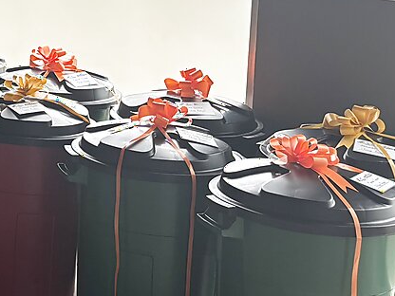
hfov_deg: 17.0
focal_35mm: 100
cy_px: -15
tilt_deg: -7.4
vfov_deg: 14.5
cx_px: -261
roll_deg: -0.5
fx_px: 1141
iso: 80
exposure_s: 1/121
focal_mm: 5.96
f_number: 1.6
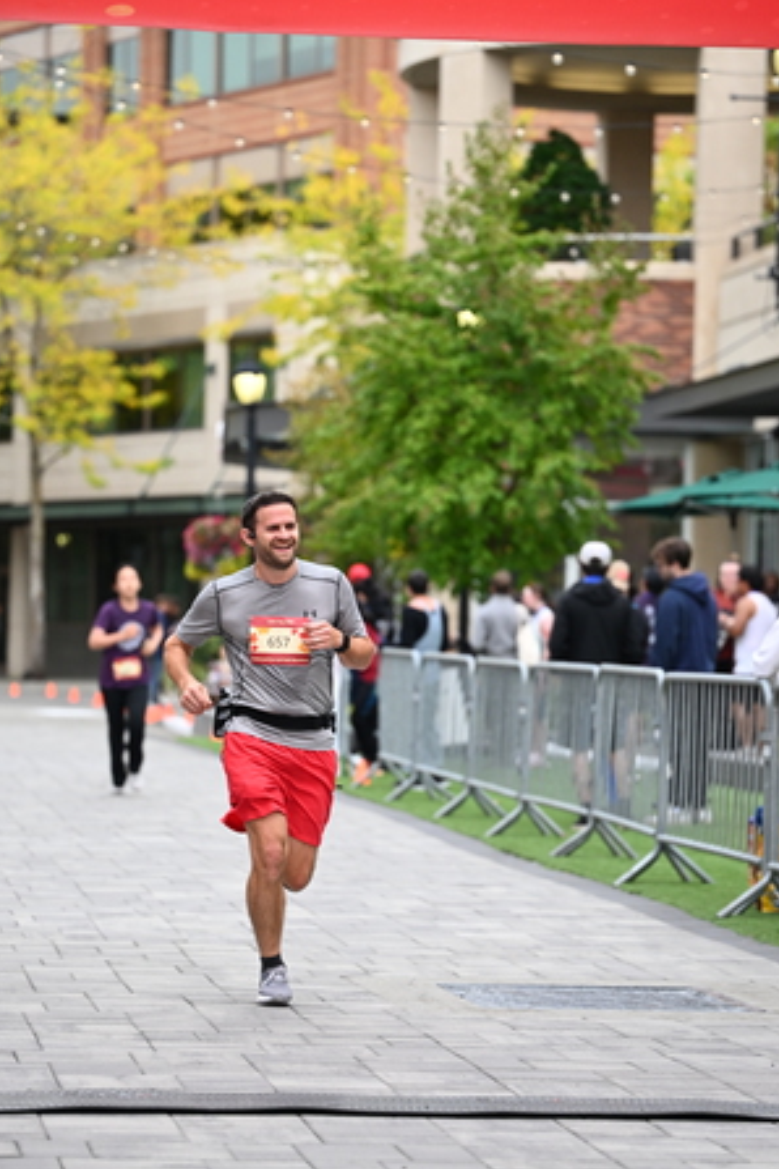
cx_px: 380
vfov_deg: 16.0
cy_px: 625
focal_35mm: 128
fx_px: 4154
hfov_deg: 10.7
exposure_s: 1/2000
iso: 640
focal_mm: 104
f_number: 2.8
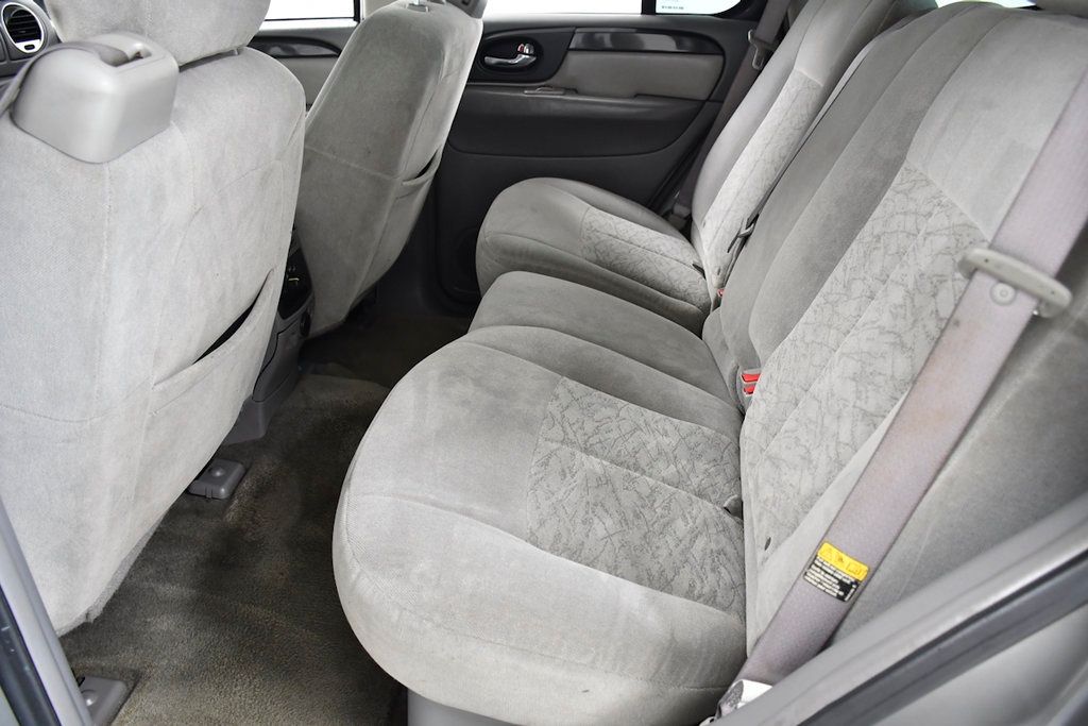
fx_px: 816
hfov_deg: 67.4
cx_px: 544
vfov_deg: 47.9
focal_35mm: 27
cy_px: 363
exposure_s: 1/100
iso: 1250
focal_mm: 18
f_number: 4
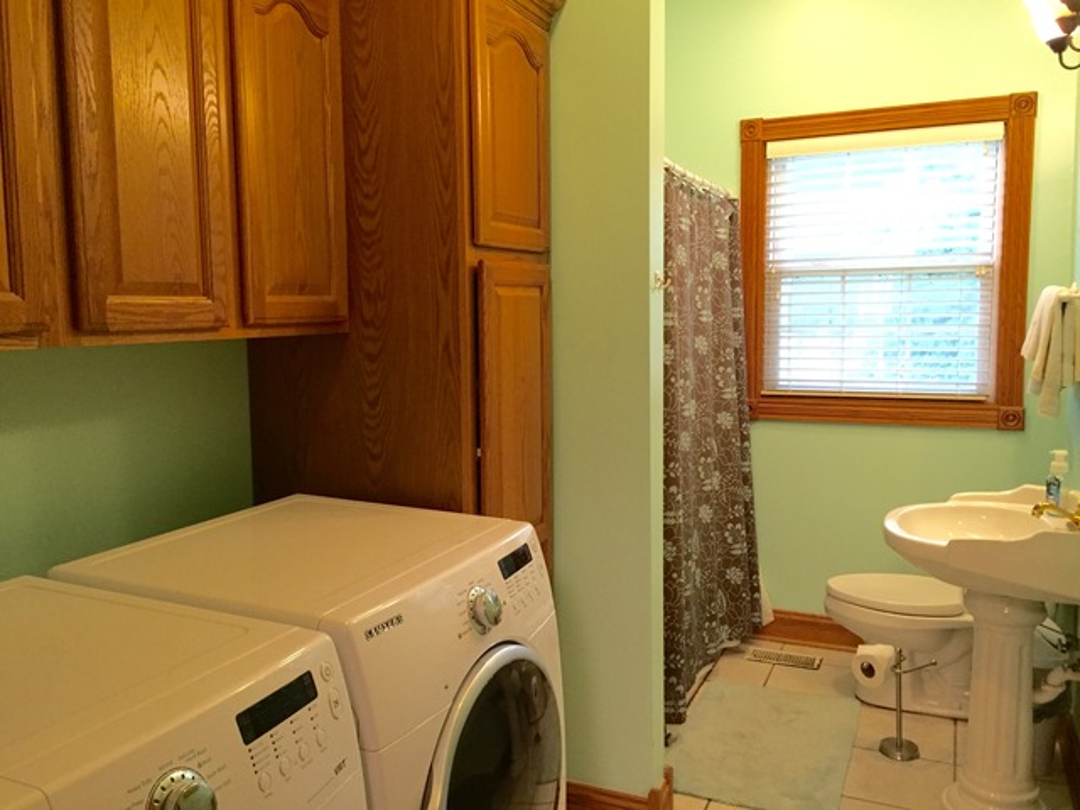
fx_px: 905
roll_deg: +0.9
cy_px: 405
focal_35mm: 29
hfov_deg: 61.7
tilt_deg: -6.4
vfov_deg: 48.2
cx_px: 540
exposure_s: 1/30
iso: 200
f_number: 2.2
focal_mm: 4.15
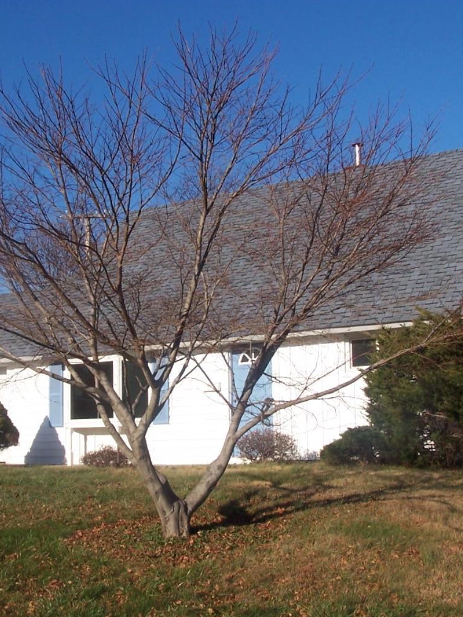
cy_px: 320
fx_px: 963
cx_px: 193
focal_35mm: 54
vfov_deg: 35.5
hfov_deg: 27.0
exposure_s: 1/500
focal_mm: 6.3
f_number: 5.6
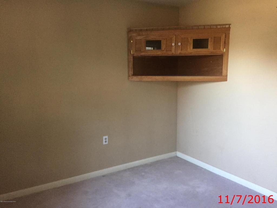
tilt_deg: -9.7
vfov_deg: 48.2
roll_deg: -0.8
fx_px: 232
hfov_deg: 61.7
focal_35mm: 29
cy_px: 104
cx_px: 138
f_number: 2.2
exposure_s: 1/15
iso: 250
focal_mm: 4.15
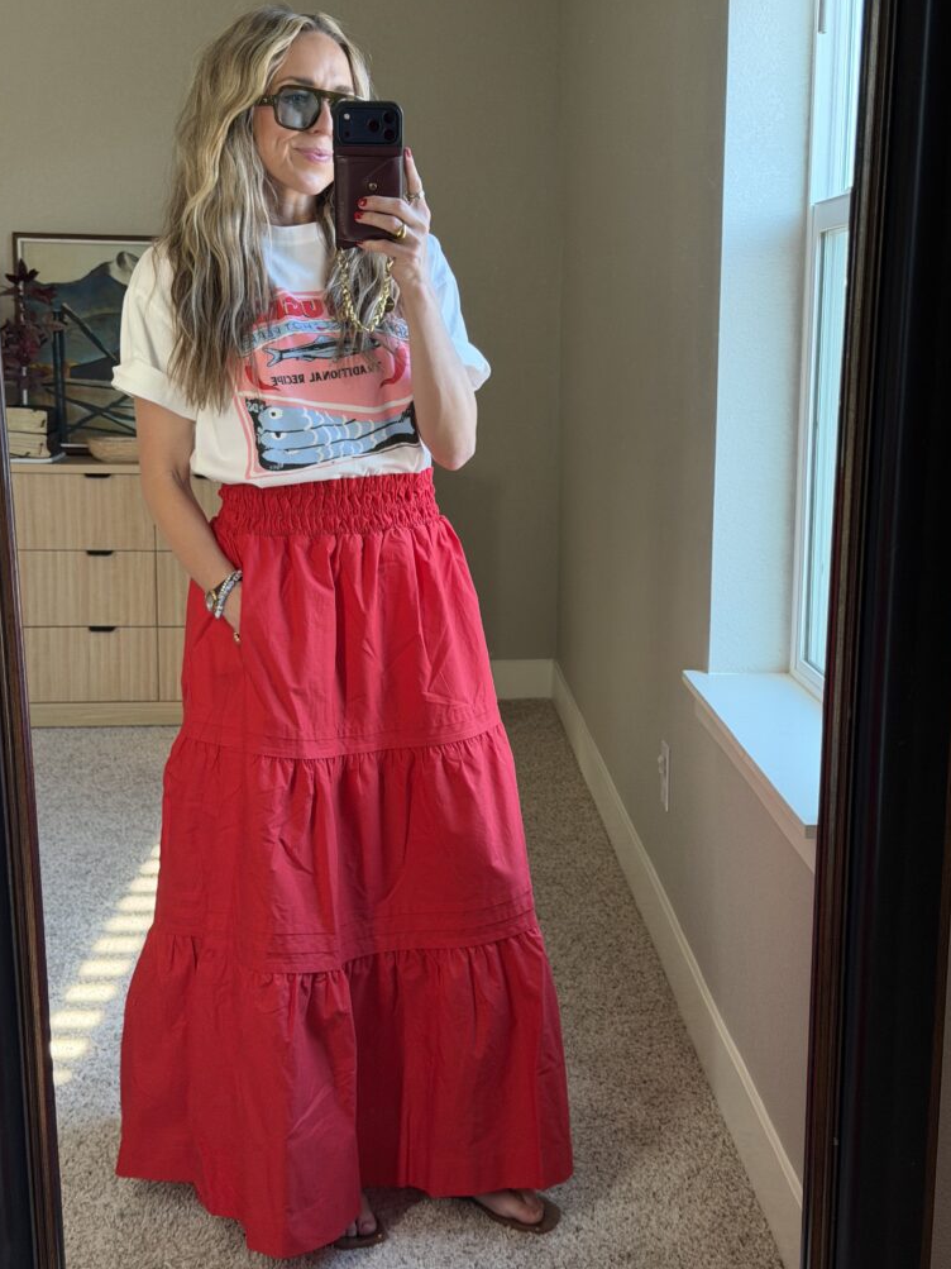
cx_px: 476
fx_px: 1795
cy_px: 641
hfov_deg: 29.7
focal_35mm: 49
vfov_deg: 38.9
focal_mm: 6.76
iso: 200
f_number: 1.78
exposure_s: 1/60
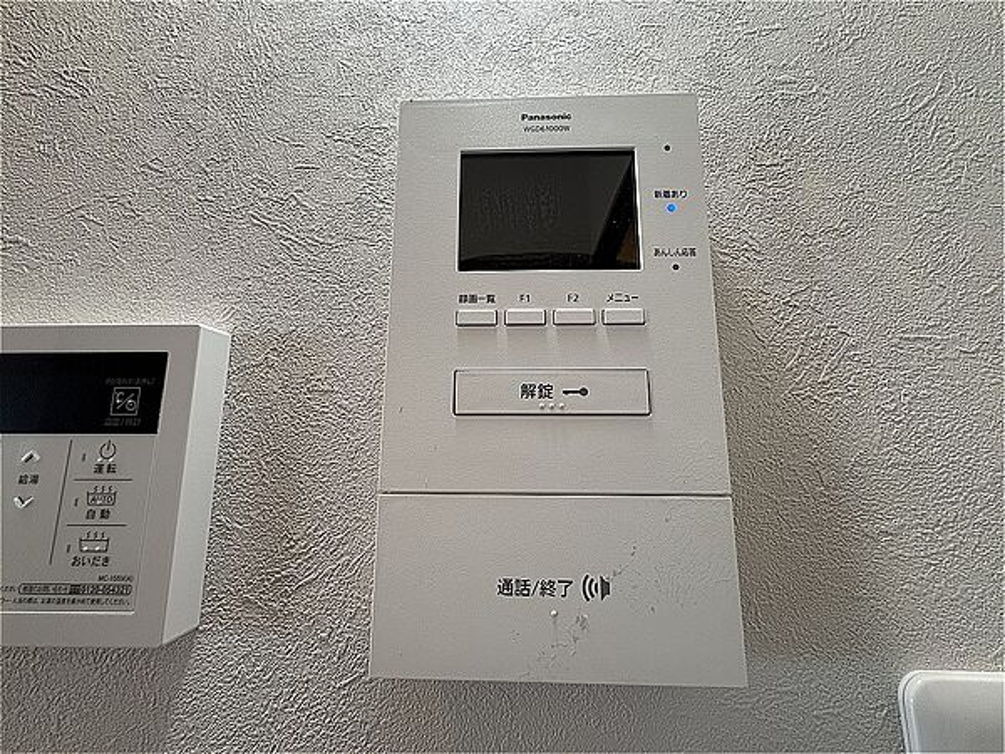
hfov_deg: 102.1
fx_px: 406
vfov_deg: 85.7
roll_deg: +0.1
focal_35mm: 14
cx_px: 502
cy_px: 377
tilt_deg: +9.8
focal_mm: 2.22
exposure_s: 1/100
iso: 125
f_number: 2.2
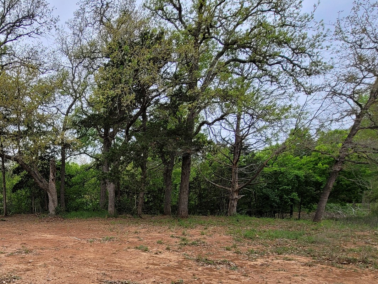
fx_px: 273
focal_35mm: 25
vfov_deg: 51.1
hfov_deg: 63.8
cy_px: 231
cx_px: 80
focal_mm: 2.2
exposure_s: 1/490
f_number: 2.2
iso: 64
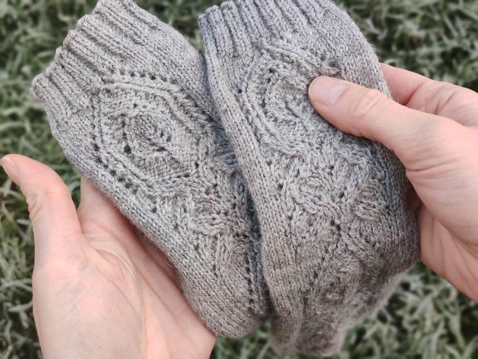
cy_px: 180
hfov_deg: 45.8
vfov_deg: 35.1
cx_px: 239
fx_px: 566
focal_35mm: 41
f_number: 2
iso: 139
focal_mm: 8.16
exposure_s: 1/100
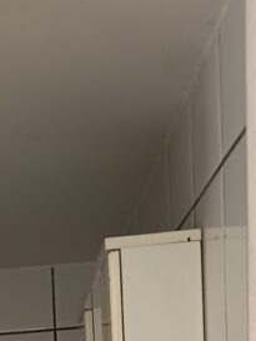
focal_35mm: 90
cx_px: -20
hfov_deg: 16.0
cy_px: 613
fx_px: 887
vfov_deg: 17.6
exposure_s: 1/20
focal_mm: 5.27
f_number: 1.7
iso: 1413
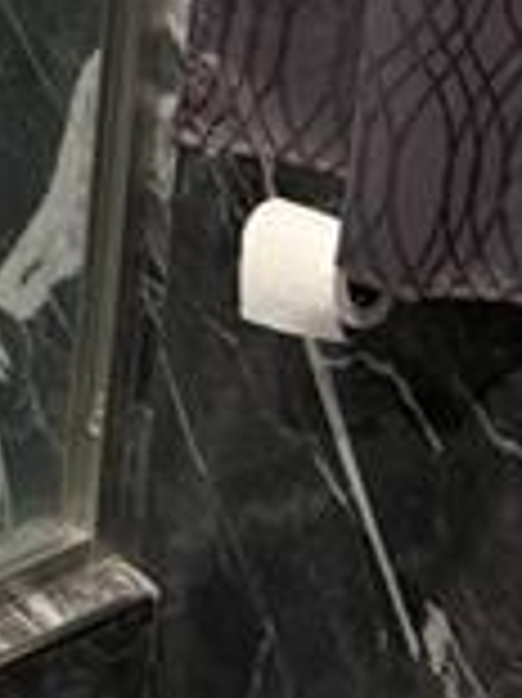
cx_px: -441
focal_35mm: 119
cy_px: -743
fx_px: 2396
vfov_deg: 13.8
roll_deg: -3.1
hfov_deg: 11.5
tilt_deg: -6.5
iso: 200
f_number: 1.78
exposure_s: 1/60
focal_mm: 6.76
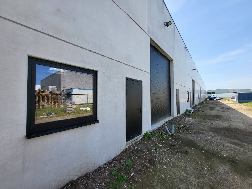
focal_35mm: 13
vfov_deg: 89.9
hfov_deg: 106.2
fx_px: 95
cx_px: 126
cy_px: 94
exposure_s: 1/528
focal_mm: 1.74
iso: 32
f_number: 2.2
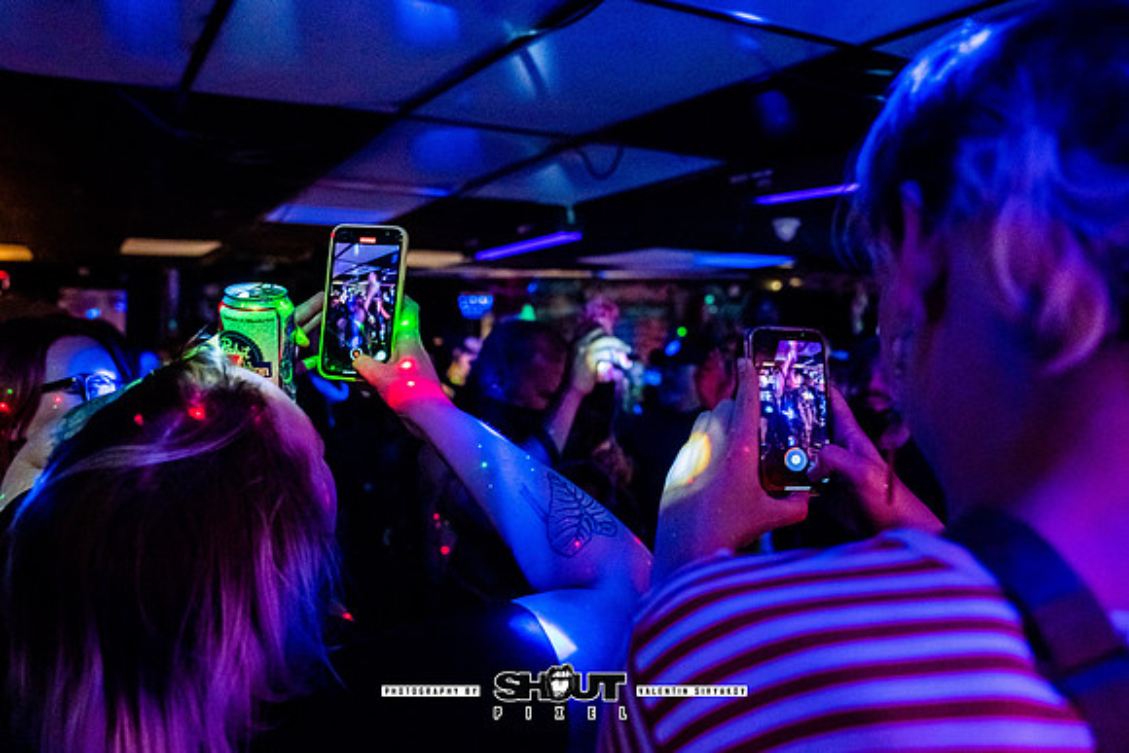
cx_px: 539
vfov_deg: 42.2
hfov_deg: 60.1
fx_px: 976
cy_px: 398
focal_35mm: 31
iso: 2500
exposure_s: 1/200
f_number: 2.8
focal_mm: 25.7
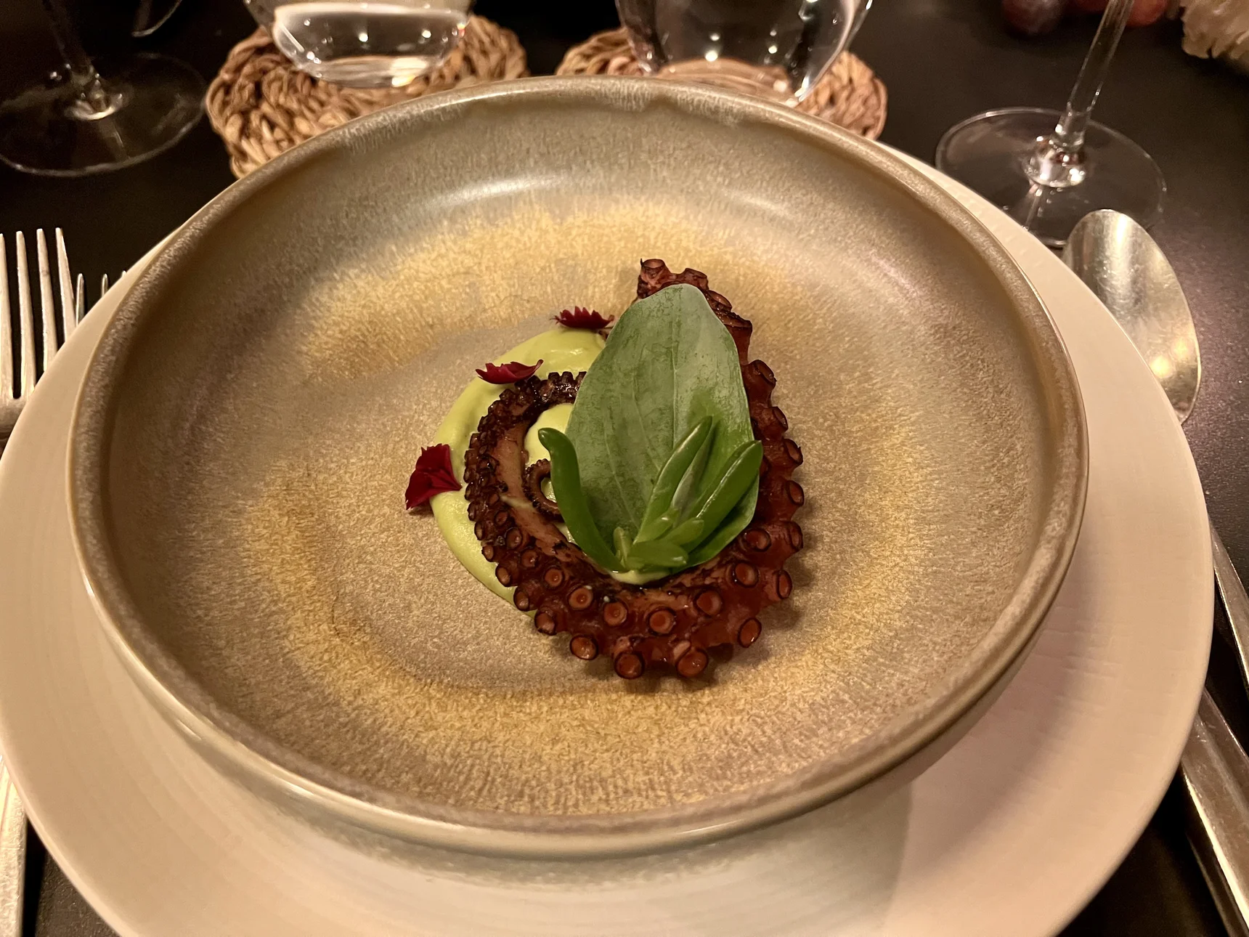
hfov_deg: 67.3
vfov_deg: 53.1
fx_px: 938
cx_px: 624
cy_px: 468
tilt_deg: -53.5
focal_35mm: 26
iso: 640
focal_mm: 5.7
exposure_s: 1/33
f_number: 1.5
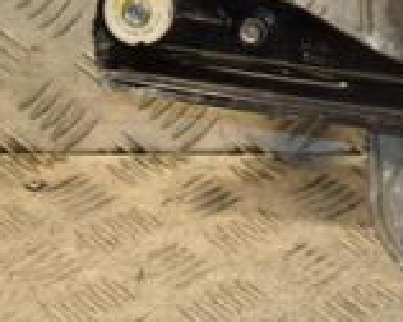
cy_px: -43
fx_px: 2549
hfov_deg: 8.8
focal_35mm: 214
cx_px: 615
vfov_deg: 7.2
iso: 800
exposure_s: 1/160
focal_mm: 40
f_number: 4.8
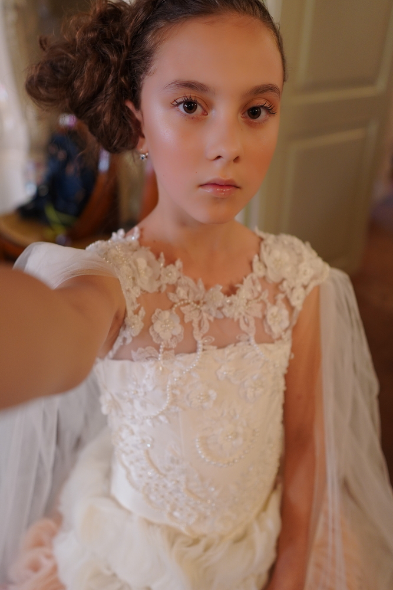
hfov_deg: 53.1
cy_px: 295
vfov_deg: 73.7
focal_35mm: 24
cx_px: 196
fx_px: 393
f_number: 1.4
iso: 500
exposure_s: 1/125
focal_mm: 16
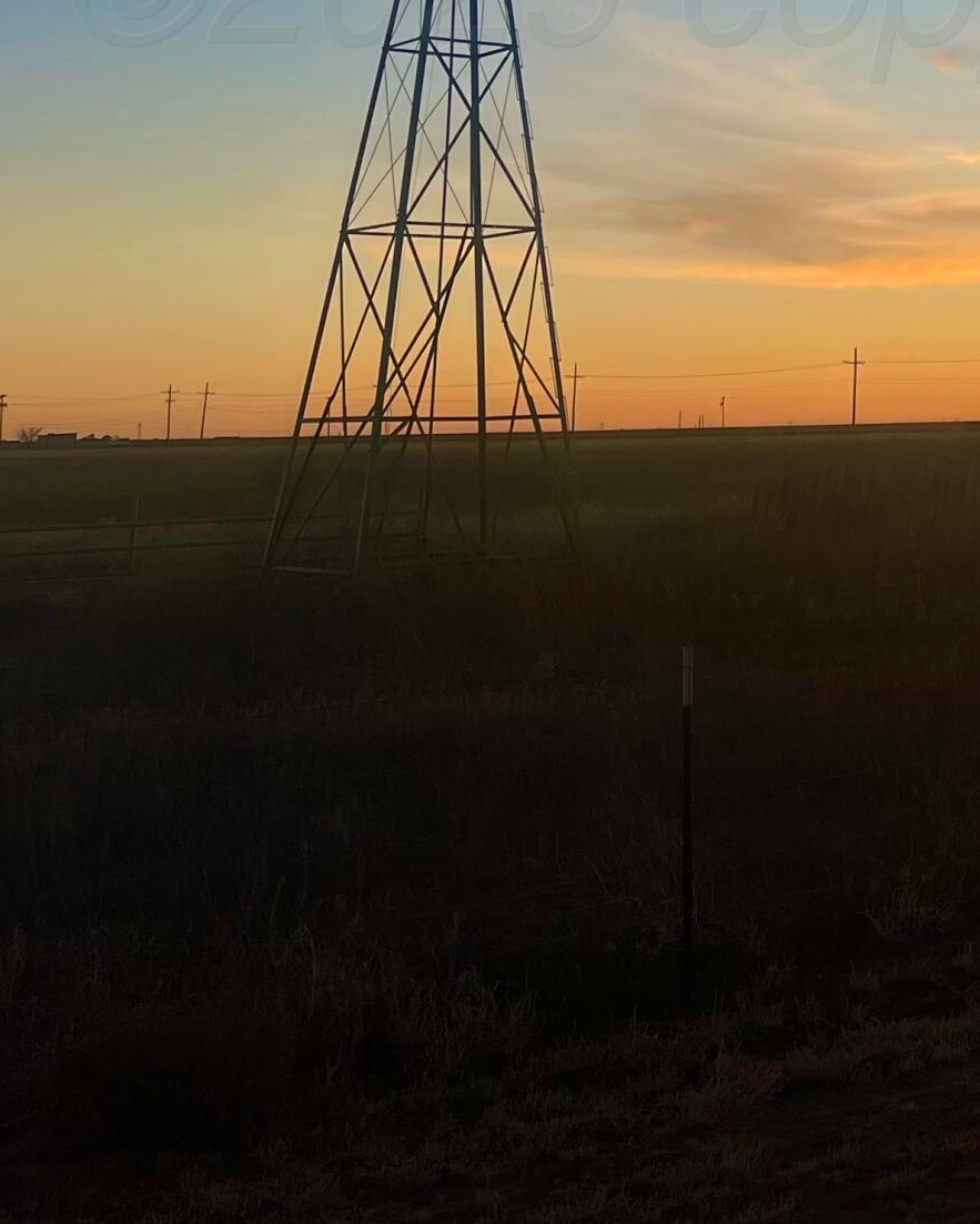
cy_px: -8
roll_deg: +1.2
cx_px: 1401
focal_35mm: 69
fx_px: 2501
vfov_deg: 26.0
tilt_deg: +8.9
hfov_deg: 19.7
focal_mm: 5.7
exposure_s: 1/1669
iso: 50
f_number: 1.5
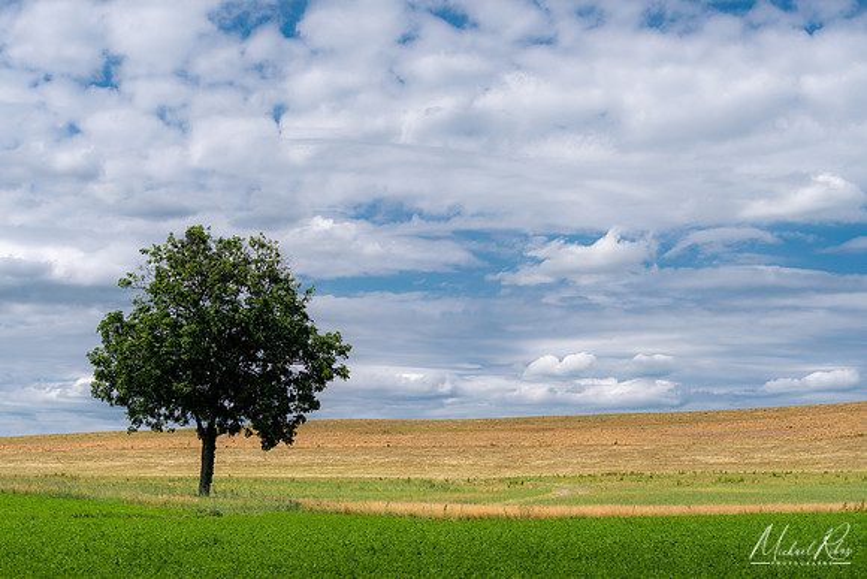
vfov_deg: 19.5
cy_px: 290
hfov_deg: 28.8
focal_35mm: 70
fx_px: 1686
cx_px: 434
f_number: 8
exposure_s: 1/500
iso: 100
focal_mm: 70
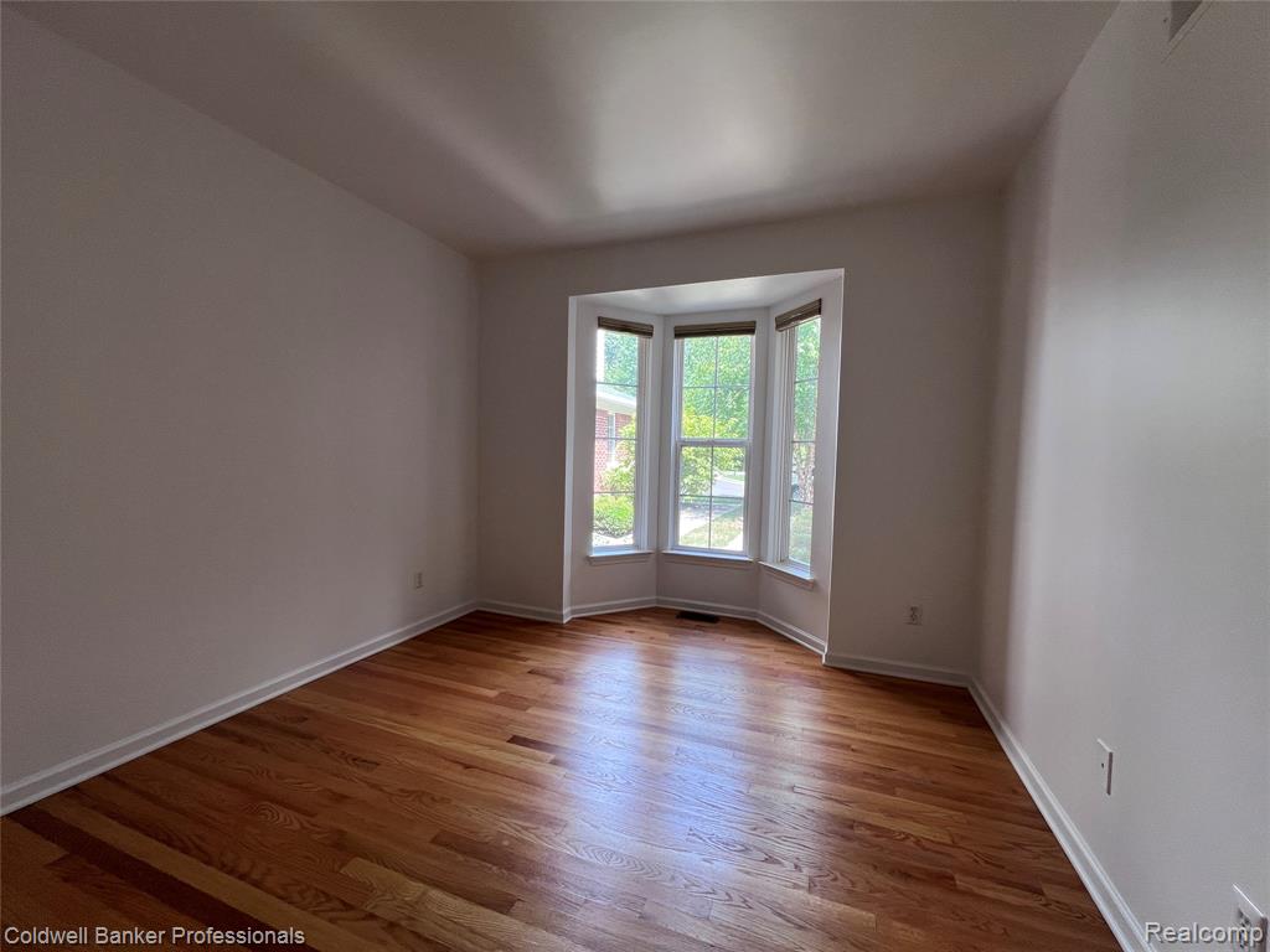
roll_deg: -1.3
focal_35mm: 13
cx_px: 635
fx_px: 477
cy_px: 476
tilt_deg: -3.0
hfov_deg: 106.2
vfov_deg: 89.9
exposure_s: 1/120
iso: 64
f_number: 1.8
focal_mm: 1.57
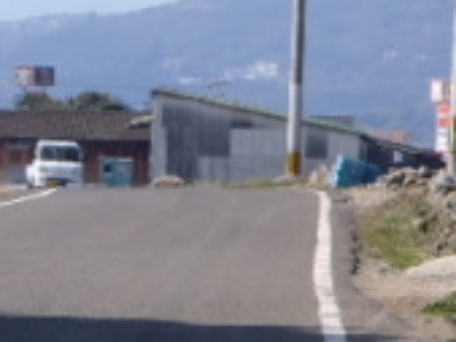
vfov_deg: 4.9
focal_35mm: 302
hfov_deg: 6.5
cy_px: 292
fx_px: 3981
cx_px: -49
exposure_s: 1/250
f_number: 6.3
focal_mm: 18.2
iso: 80
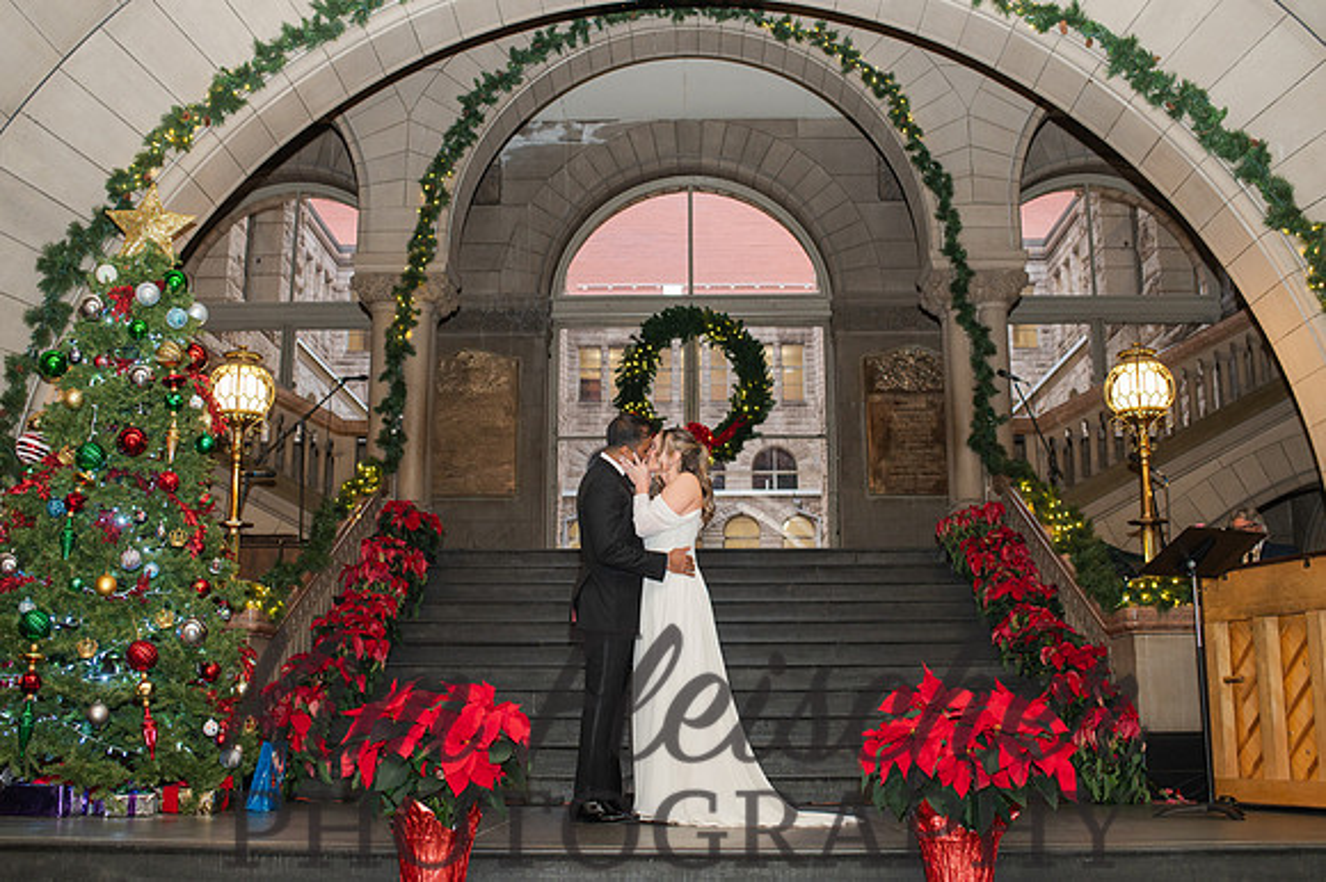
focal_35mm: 39
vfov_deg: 34.6
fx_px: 1418
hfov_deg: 50.1
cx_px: 653
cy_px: 419
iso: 1000
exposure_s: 1/200
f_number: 3.5
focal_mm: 35
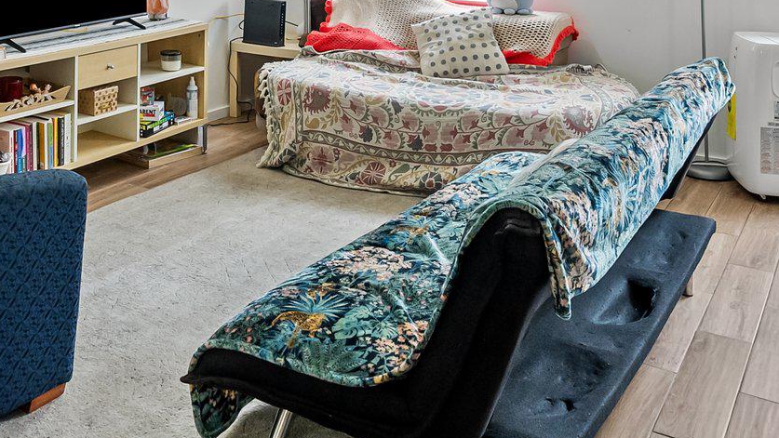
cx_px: 276
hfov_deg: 48.8
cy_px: -59
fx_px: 847
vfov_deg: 26.4
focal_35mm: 41
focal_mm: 16
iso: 2500
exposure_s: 1/30
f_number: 8
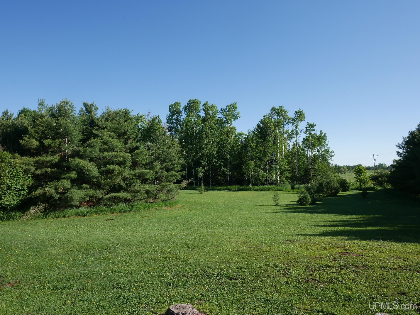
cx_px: 210
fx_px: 291
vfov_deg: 56.8
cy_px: 158
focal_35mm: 24
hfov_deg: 71.6
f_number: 7.1
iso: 200
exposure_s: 1/320
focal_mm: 12
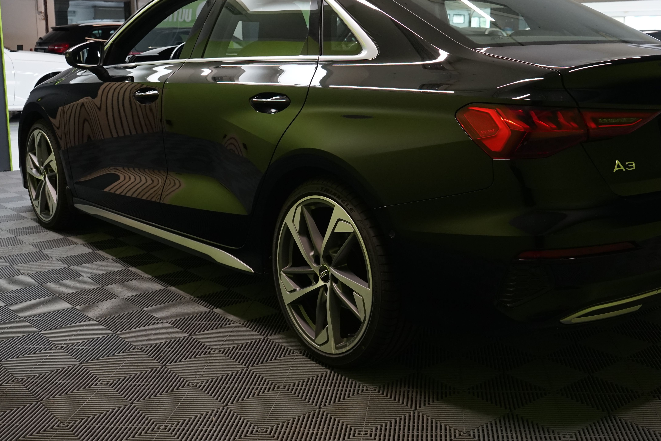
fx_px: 789
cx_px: 401
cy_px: 170
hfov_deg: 45.2
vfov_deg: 31.1
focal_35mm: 43
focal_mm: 31
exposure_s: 1/30
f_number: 6.3
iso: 1250
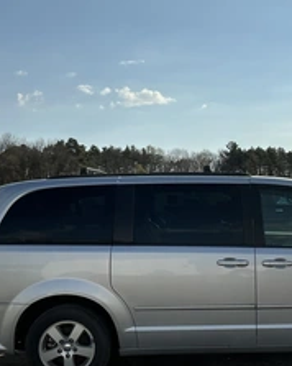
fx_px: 530
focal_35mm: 49
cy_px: 213
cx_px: 230
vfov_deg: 38.0
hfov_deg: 30.1
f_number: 1.8
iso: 25
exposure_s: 1/3788
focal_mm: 3
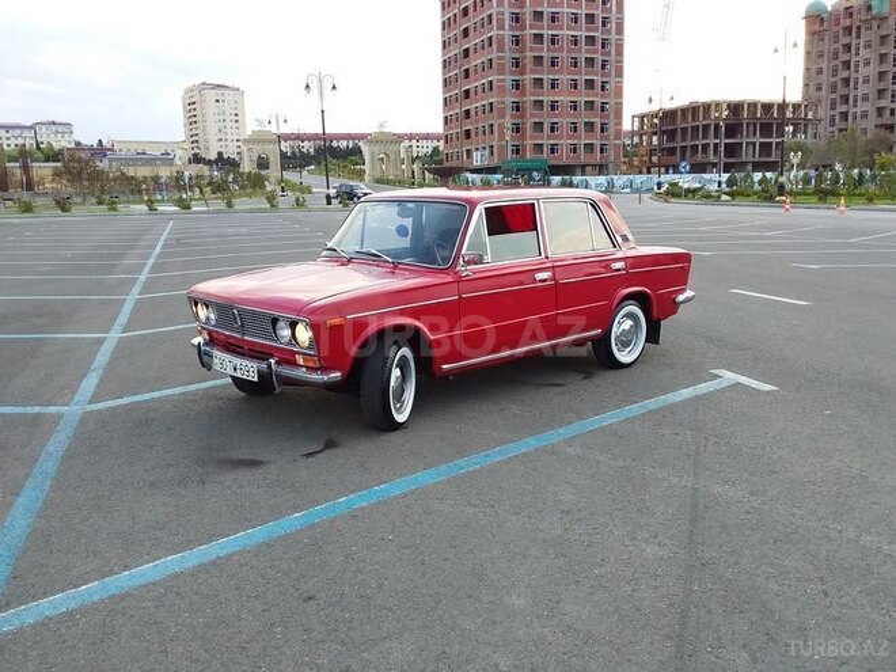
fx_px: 802
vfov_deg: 45.4
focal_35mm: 31
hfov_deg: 58.4
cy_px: 336
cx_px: 448
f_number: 2.2
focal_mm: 3.3
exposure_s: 1/194
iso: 40
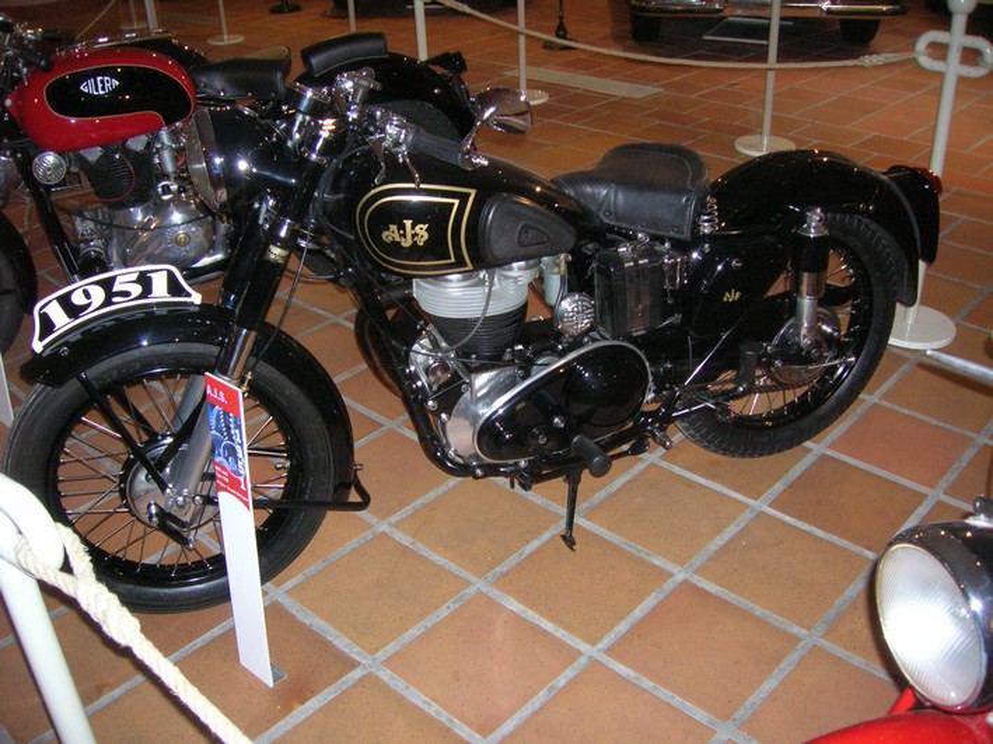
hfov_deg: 54.0
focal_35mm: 34
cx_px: 496
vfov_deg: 41.8
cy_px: 372
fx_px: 975
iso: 200
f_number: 2.9
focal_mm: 5.7
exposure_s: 1/60.1
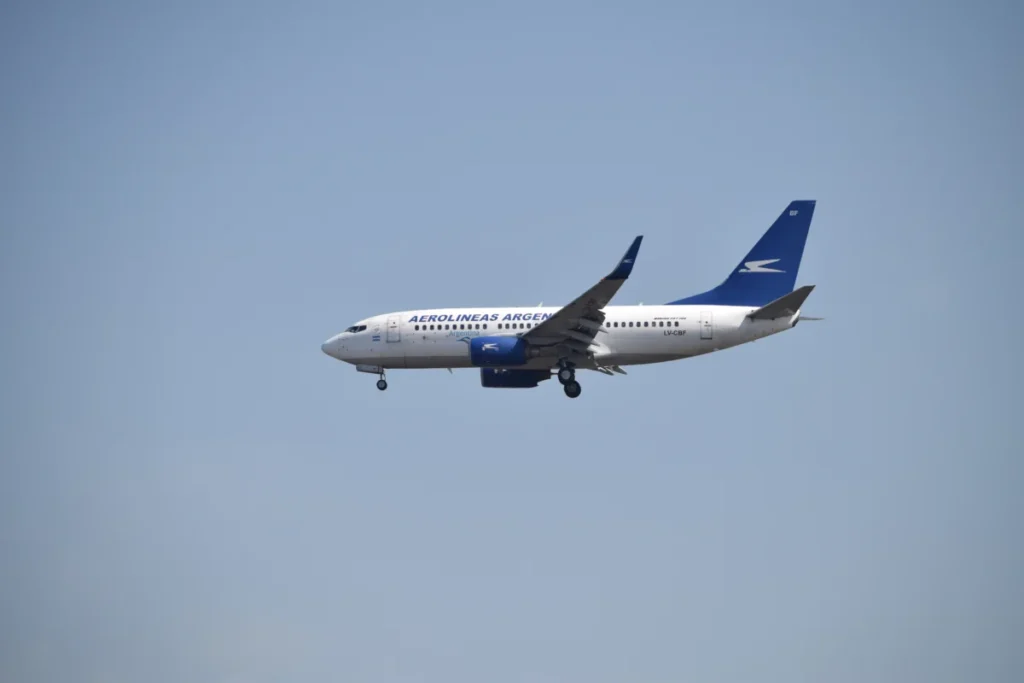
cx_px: 512
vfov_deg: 4.7
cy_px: 342
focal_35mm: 292
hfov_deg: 7.0
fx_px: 8321
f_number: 6.3
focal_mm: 195
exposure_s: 1/2500
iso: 320
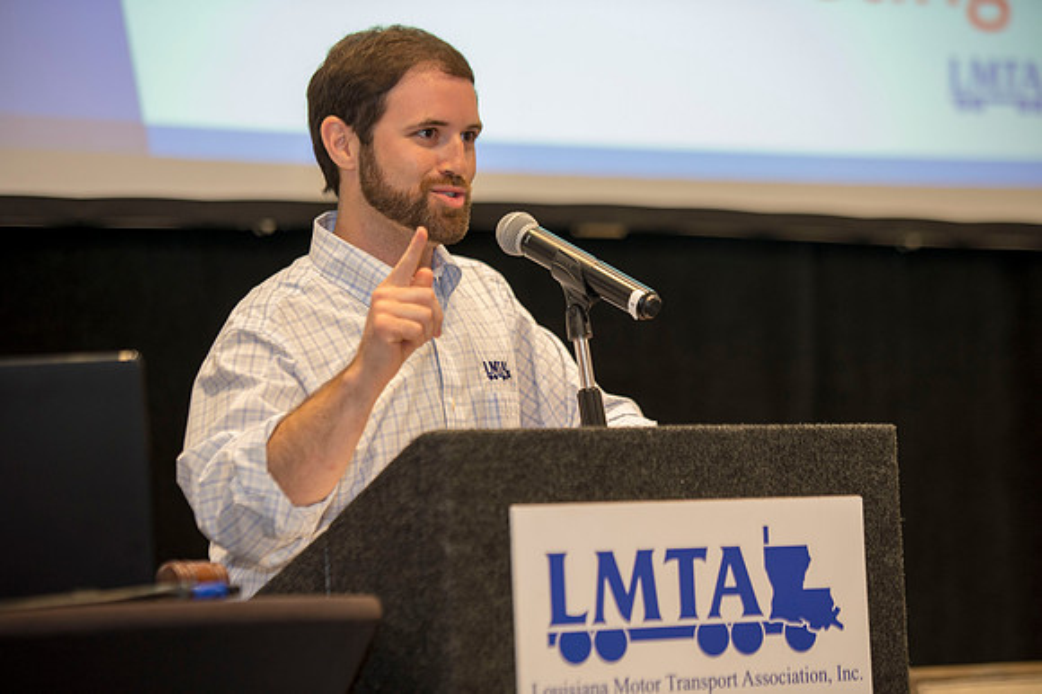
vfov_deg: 10.5
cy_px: 347
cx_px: 521
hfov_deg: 15.8
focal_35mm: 130
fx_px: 3760
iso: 1250
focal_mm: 130
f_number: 2.8
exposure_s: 1/100
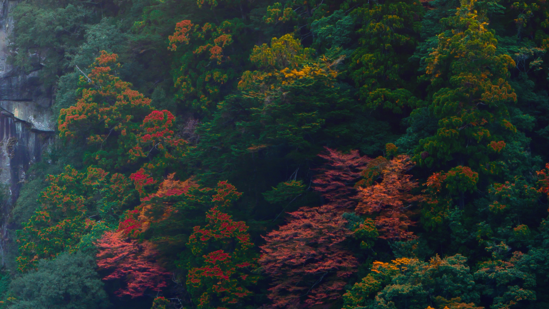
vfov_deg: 4.2
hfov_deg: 7.3
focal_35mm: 291
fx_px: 4236
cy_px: 181
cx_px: -198
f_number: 13
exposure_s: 1.6
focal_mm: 70
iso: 100
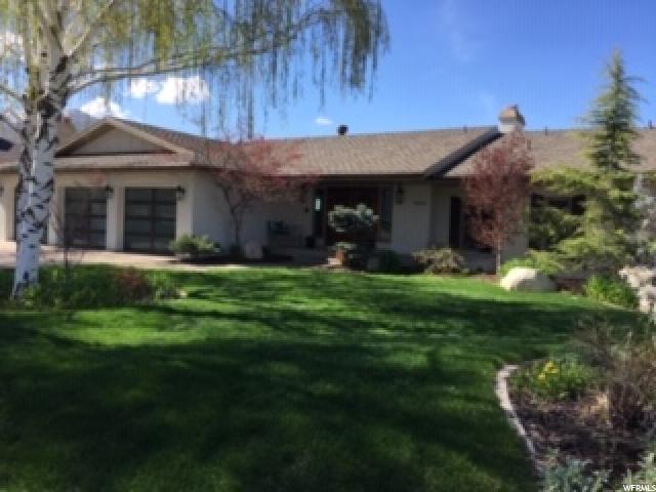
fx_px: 550
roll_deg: -2.8
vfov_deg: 48.2
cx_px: 328
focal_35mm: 29
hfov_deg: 61.7
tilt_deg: -1.6
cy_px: 246
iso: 25
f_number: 2.2
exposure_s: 1/950
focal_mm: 4.15
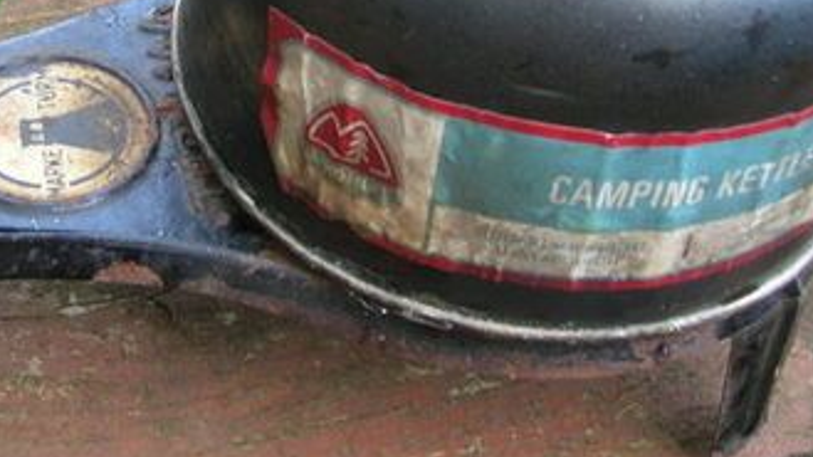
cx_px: 267
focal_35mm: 72
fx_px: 1552
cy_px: -35
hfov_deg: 29.1
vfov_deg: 16.3
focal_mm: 5.7
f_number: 2.9
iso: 50
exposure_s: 1/33.3
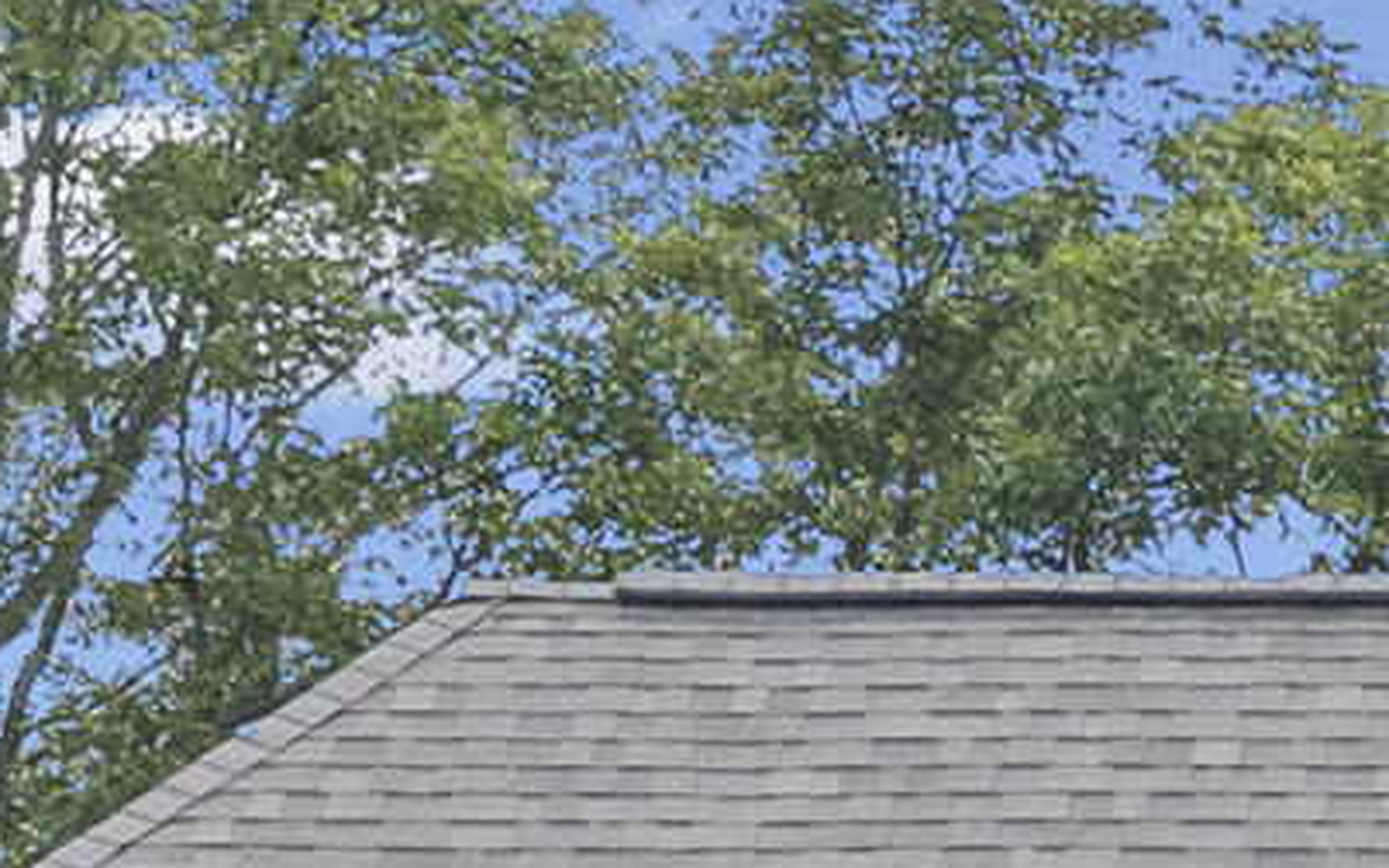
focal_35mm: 257
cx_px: 2664
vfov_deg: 5.0
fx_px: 9730
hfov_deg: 7.8
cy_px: 1758
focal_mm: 35
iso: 800
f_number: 9
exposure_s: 1/160
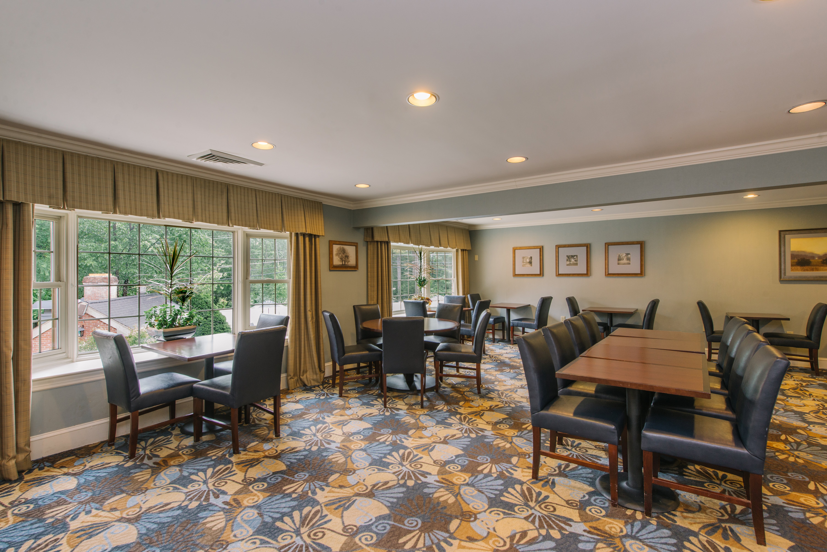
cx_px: 414
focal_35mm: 18
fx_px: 414
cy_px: 276
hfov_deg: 90.0
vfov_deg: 67.4
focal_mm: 18
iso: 200
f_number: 9
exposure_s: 1/3
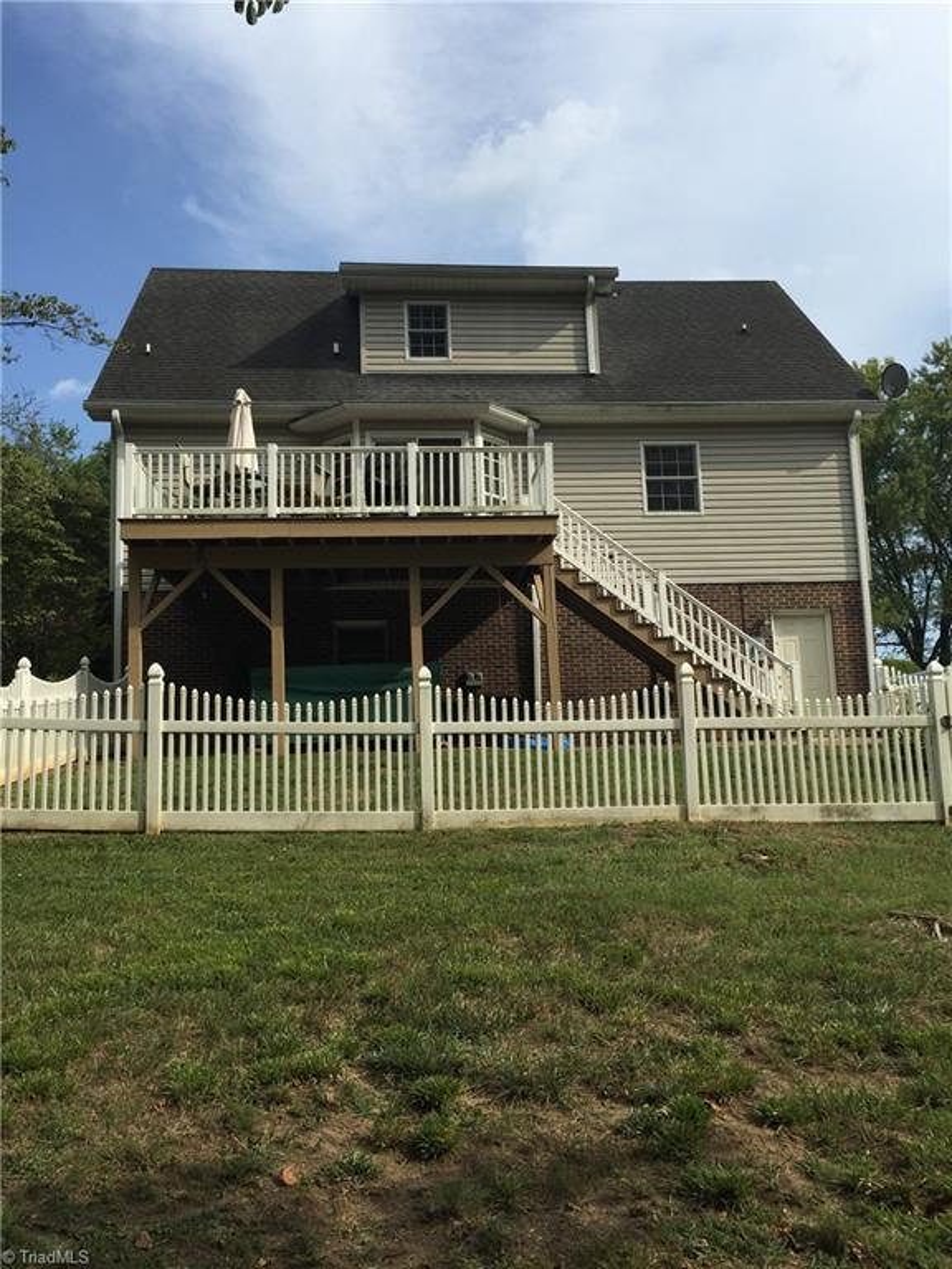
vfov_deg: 61.7
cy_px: 634
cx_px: 476
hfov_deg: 48.2
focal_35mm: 29
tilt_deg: +9.8
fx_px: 1063
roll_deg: +2.7
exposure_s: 1/1883
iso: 32
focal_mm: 4.15
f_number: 2.2
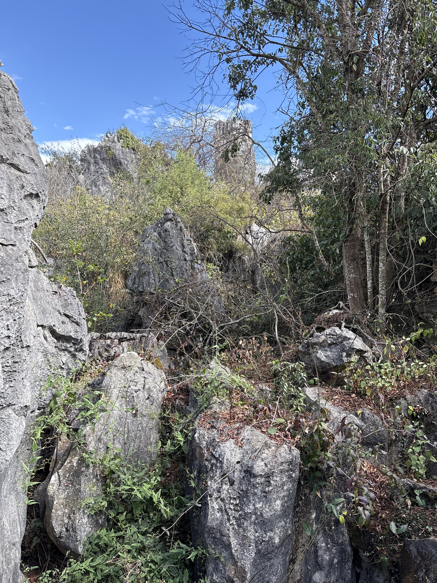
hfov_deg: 51.4
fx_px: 454
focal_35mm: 27
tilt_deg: +2.9
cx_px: 223
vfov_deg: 65.3
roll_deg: -1.6
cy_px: 295
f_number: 1.6
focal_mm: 5.96
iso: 64
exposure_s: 1/623
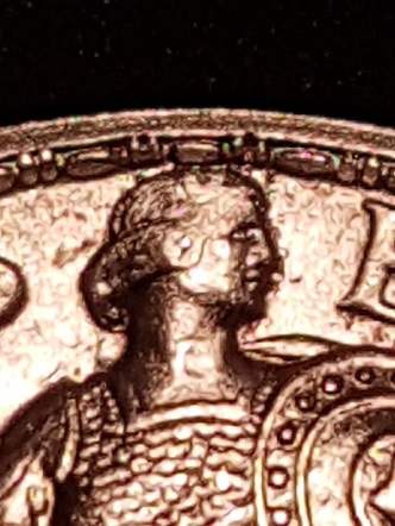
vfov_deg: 67.3
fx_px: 395
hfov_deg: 53.1
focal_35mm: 26
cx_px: 198
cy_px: 263
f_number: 1.7
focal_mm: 4.2
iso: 40
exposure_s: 1/111
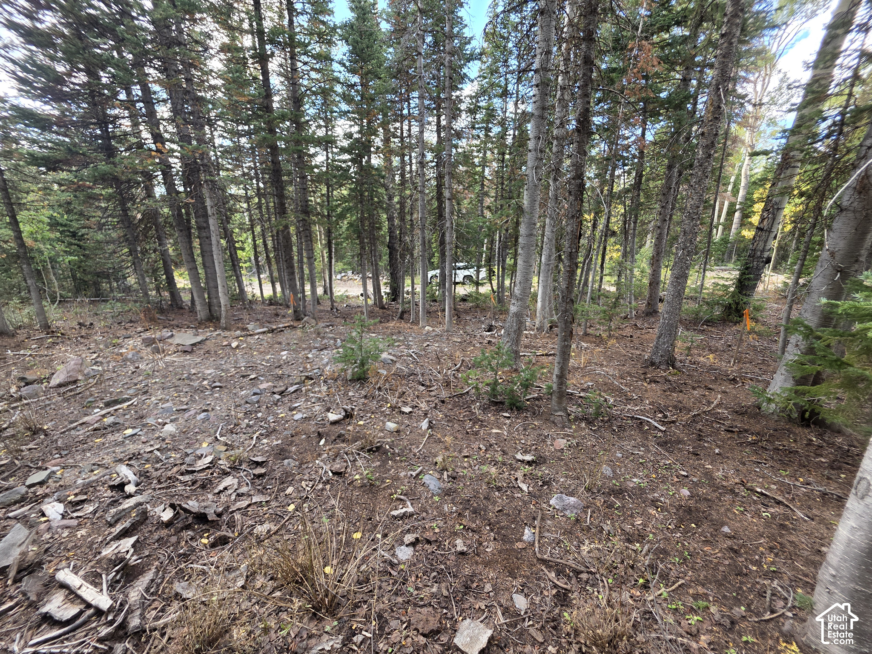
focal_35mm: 13
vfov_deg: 89.9
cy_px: 327
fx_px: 327
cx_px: 436
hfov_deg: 106.2
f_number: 1.9
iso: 50
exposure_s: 1/120
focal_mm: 2.2
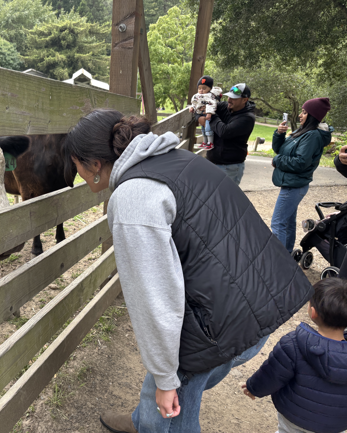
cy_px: 216
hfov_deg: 41.2
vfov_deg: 52.8
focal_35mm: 34
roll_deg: -0.2
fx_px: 436
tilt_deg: -21.3
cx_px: 62
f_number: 1.6
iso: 50
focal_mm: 5.96
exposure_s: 1/426
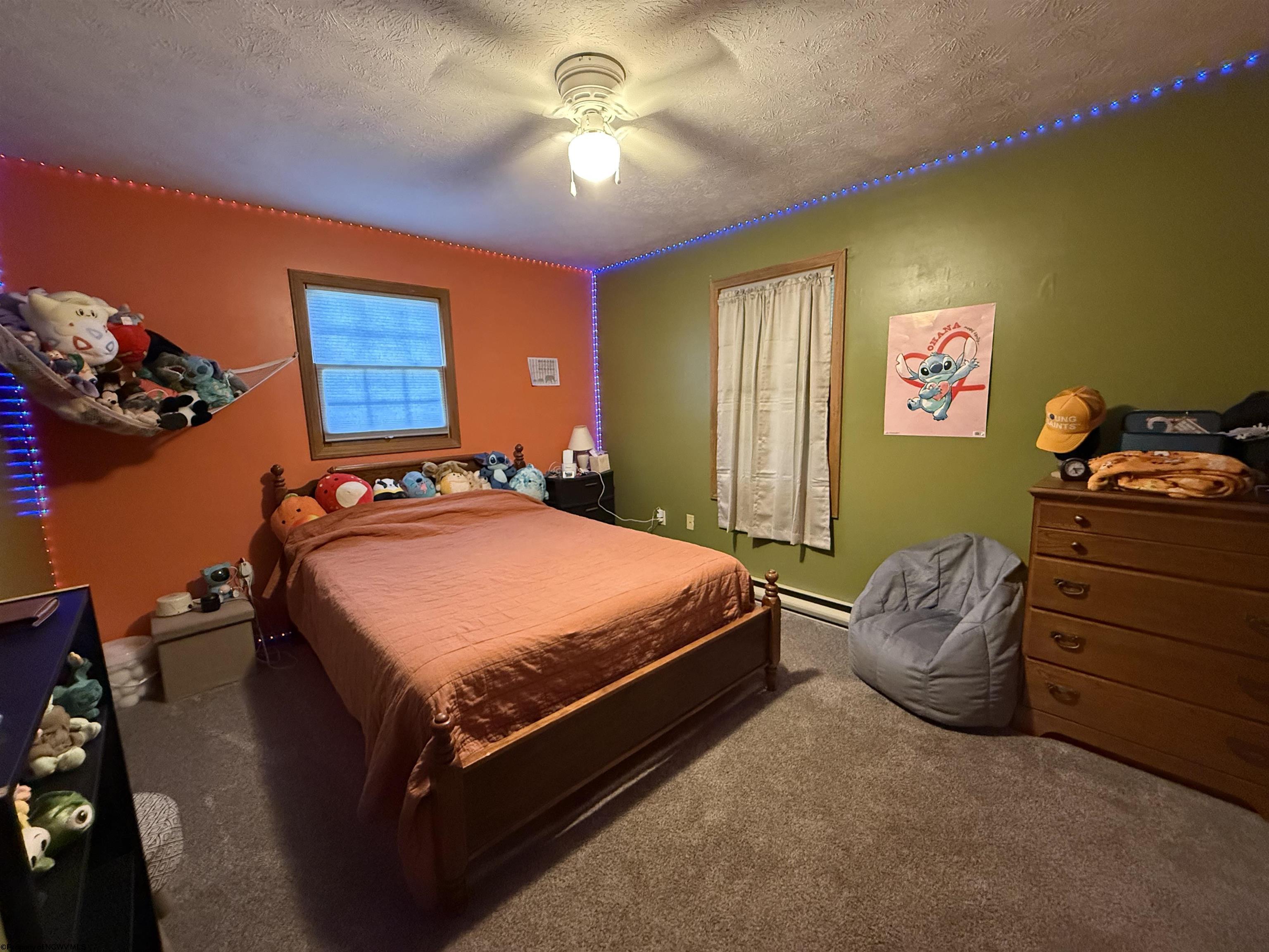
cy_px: 476
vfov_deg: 85.7
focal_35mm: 14
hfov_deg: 102.1
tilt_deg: -7.6
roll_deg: +1.5
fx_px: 513
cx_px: 634
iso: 800
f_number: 2.2
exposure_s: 1/60
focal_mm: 2.22
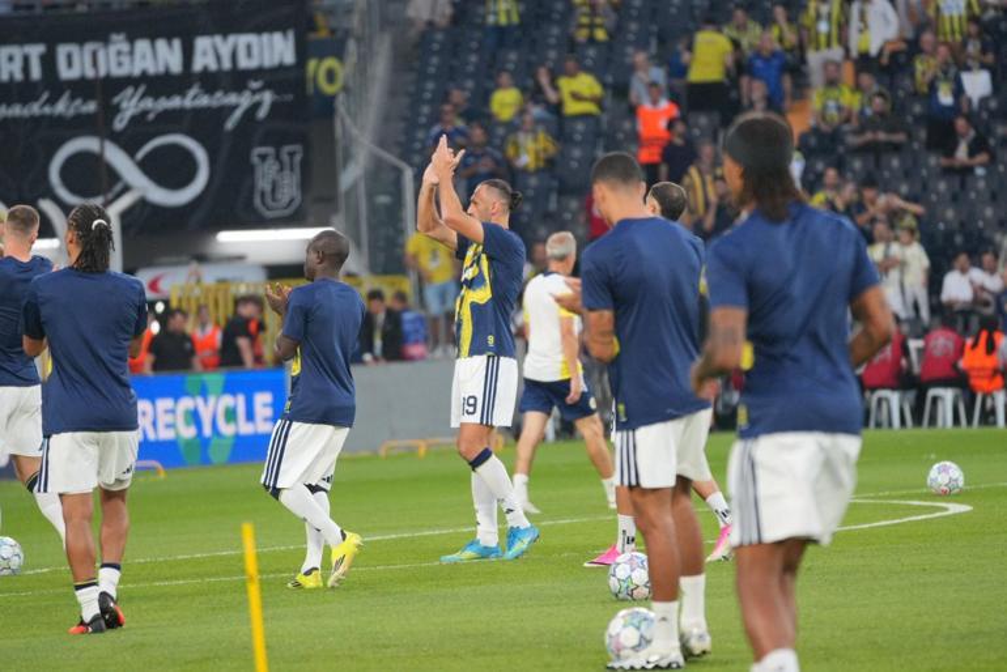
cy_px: 336
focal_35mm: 300
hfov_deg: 6.9
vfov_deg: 4.6
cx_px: 504
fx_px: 8394
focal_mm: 200
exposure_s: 1/2000
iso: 1600
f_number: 2.8
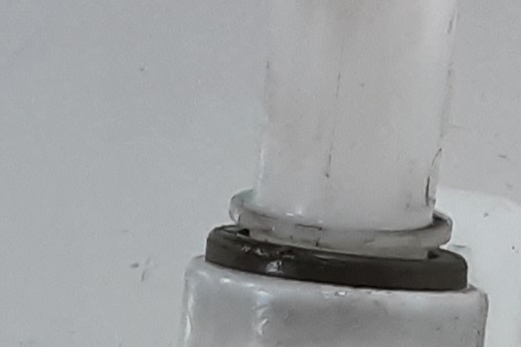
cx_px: 222
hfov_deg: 11.7
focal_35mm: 175
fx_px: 2532
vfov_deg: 7.2
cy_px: 961
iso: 80
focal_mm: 2.91
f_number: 1.9
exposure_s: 1/50
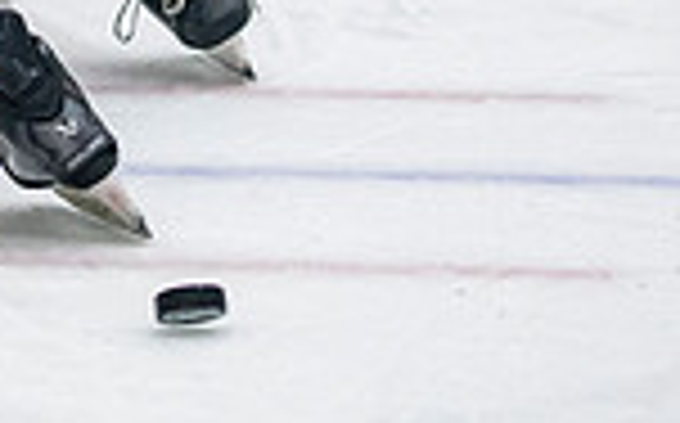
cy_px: -430
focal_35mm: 459
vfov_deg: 2.8
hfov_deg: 4.6
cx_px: -343
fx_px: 8497
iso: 3200
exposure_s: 1/640
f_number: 3.2
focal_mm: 98
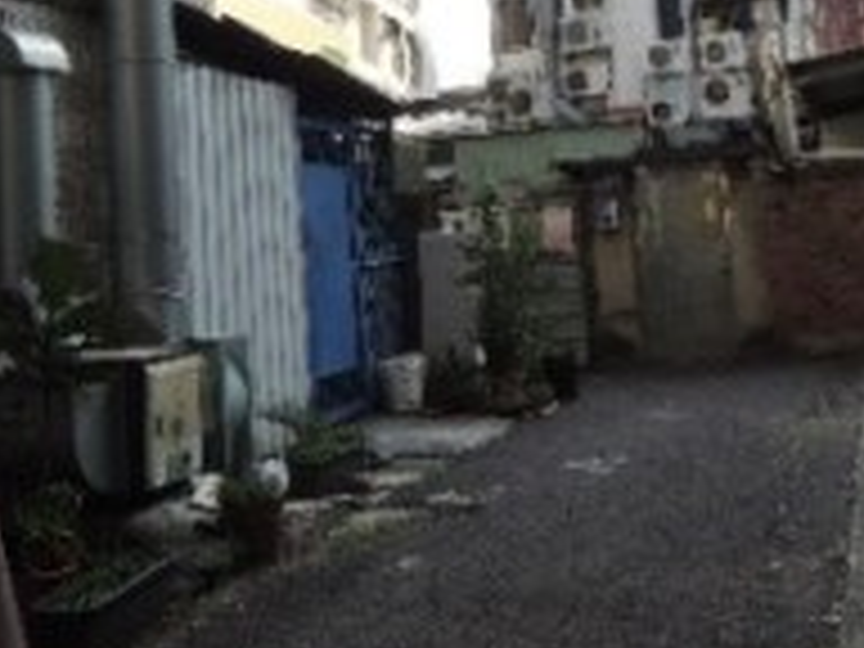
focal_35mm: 52
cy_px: 115
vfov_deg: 27.4
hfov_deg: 36.8
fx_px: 1298
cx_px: 448
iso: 100
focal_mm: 4.3
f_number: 2.8
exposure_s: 1/640
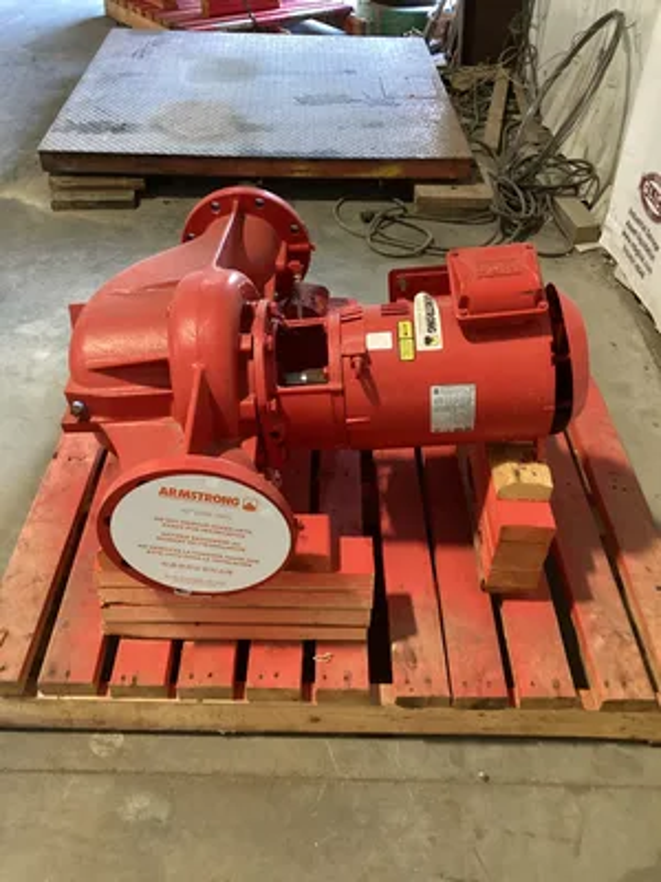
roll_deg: +0.3
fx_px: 789
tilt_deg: -40.3
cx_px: 330
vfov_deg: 58.4
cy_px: 441
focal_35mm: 31
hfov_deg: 45.4
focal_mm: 3.3
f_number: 2.4
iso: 400
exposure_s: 1/30
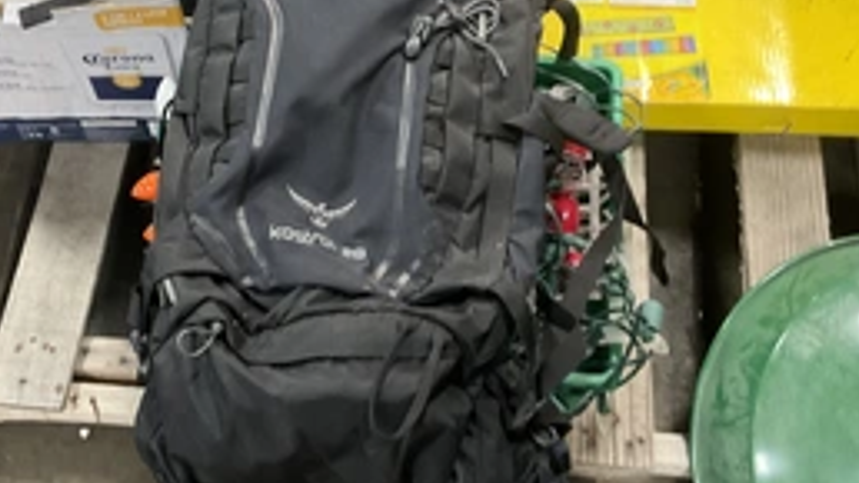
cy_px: 220
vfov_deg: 24.4
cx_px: 356
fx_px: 1116
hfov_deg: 42.0
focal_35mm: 49
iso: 250
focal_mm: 3
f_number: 1.8
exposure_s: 1/30
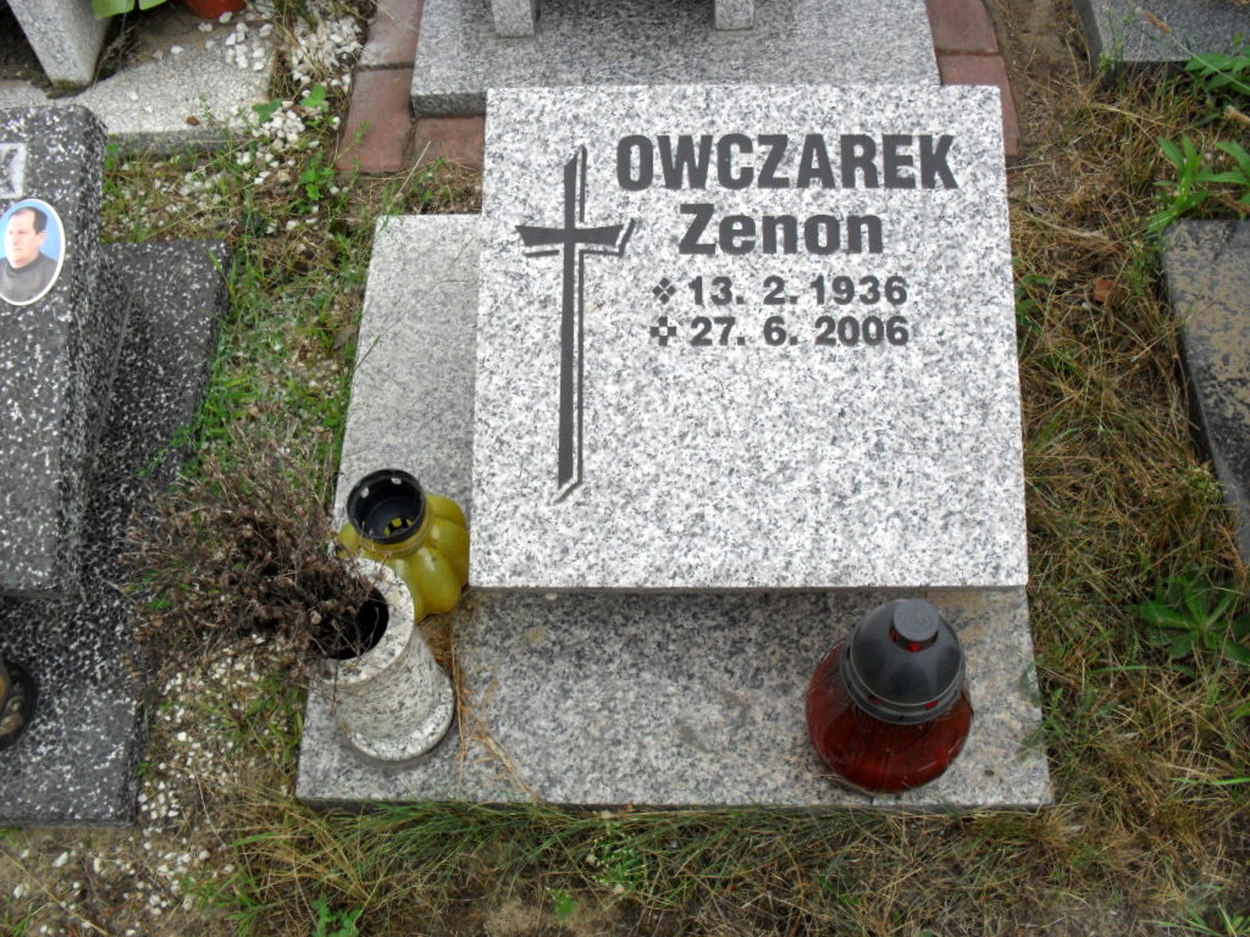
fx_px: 1264
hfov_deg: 52.6
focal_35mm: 35
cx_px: 625
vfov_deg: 40.7
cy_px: 468
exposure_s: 1/350
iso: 100
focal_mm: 6.3
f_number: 3.2
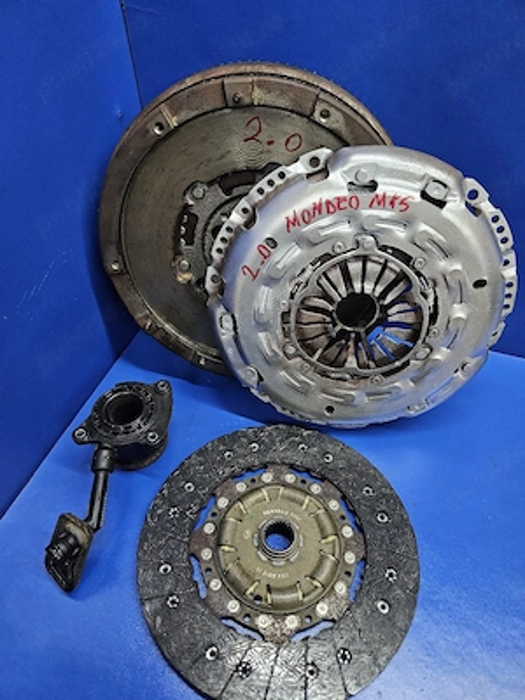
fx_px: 465
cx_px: 262
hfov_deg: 58.9
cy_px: 350
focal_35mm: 23
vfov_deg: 73.9
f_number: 1.8
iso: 640
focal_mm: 5.4
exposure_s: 1/101
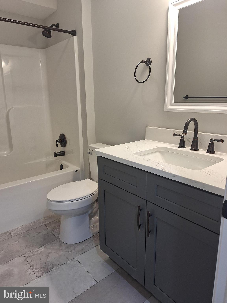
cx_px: 114
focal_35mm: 23
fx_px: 201
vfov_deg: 73.9
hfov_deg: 58.9
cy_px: 152
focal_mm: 5.54
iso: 50
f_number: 1.8
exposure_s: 1/40
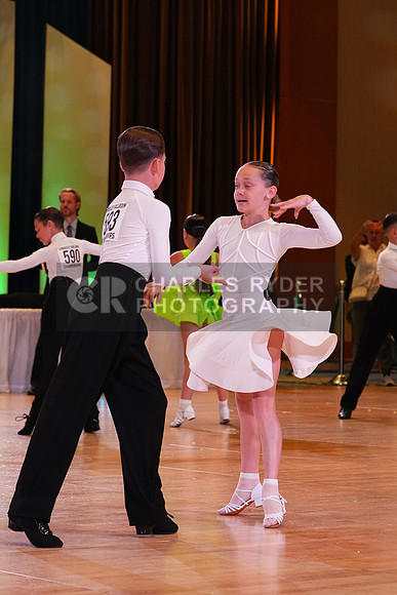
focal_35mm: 129
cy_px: 298
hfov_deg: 10.6
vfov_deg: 15.9
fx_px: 2132
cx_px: 198
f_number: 7.1
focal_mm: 129
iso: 5000
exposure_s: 1/320
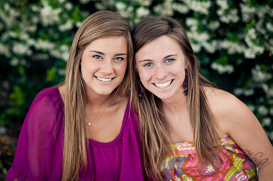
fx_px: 644
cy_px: 90
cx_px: 136
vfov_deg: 16.1
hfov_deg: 23.9
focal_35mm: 85
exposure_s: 1/250
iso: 250
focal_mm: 85
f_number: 2.2
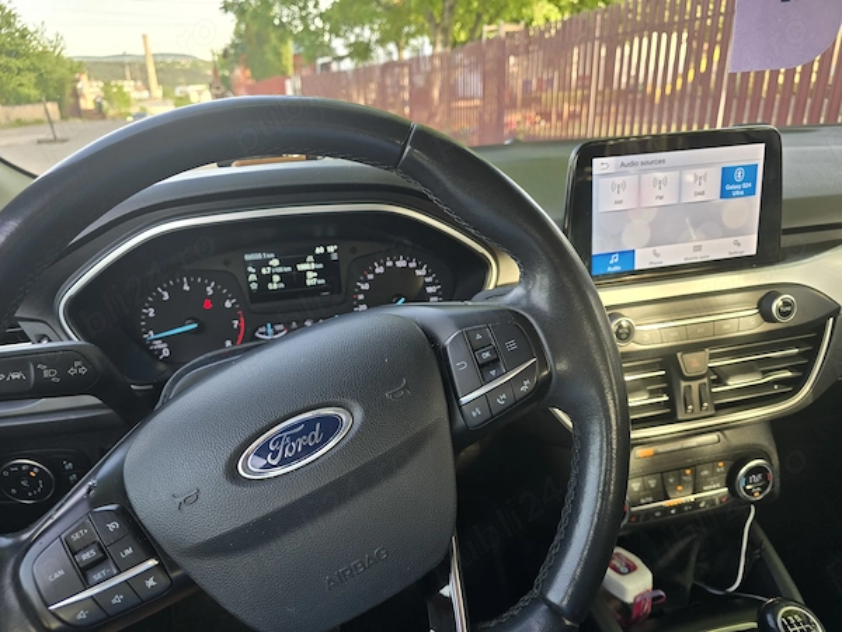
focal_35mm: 23
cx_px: 421
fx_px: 559
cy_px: 316
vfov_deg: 58.9
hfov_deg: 73.9
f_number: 1.7
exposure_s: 1/180
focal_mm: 6.3
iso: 80
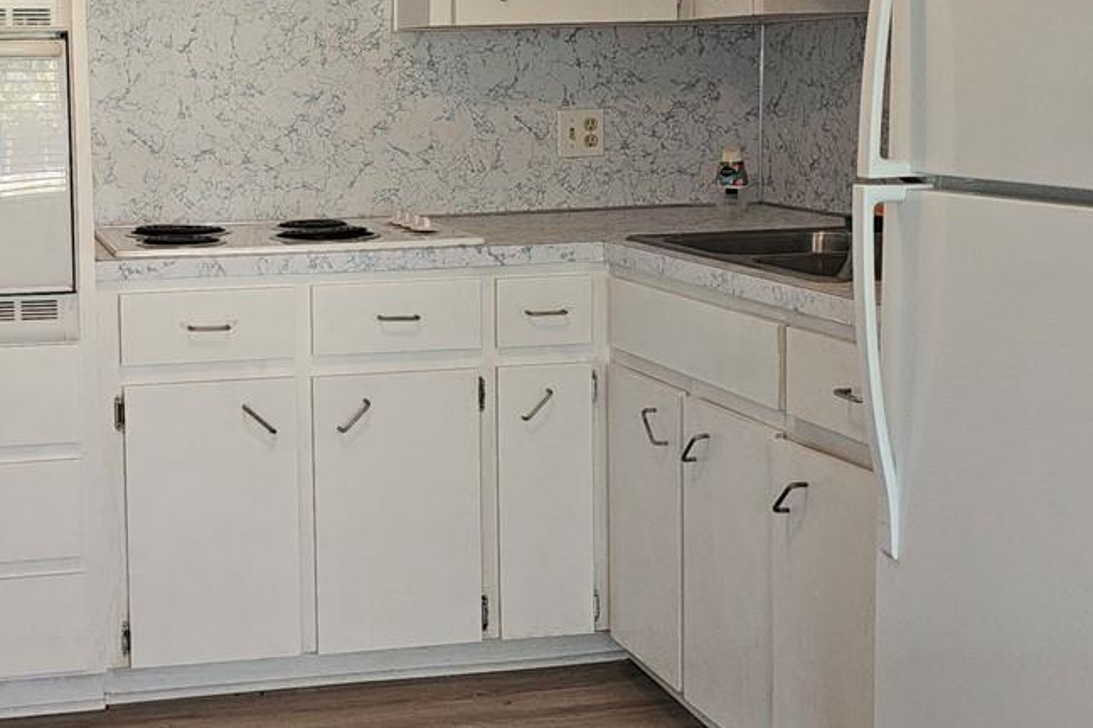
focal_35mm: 59
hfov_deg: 33.1
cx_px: 239
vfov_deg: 22.9
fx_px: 1790
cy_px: 260
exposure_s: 1/60
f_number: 1.7
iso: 100
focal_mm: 6.3
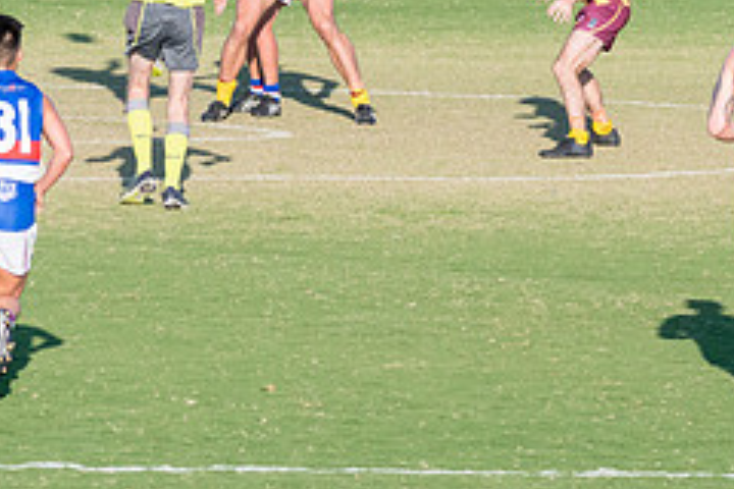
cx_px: 165
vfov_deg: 1.7
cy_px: -60
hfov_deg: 2.6
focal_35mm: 796
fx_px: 16228
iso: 800
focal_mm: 220
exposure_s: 1/2500
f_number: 7.1
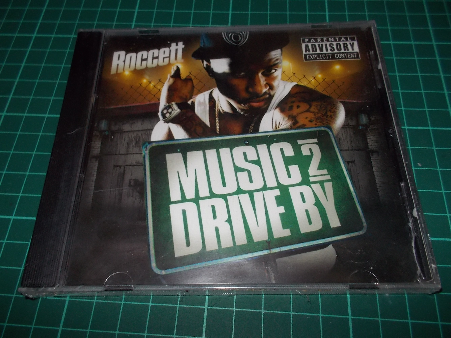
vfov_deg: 48.2
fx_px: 378
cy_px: 169
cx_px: 226
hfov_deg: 61.7
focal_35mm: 29
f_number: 3.3
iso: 200
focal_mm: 4.1
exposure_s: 1/30
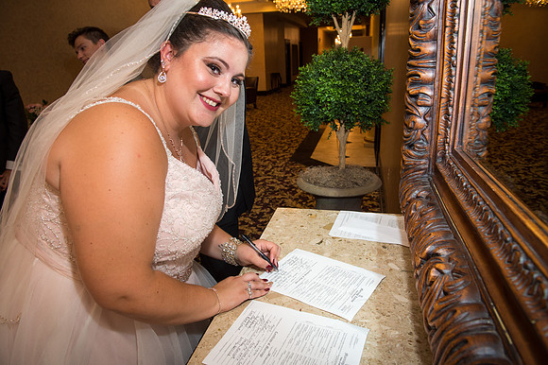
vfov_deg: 53.1
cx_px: 274
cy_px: 182
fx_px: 365
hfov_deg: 73.8
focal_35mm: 24
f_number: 4.8
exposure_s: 1/90
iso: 800
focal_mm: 24
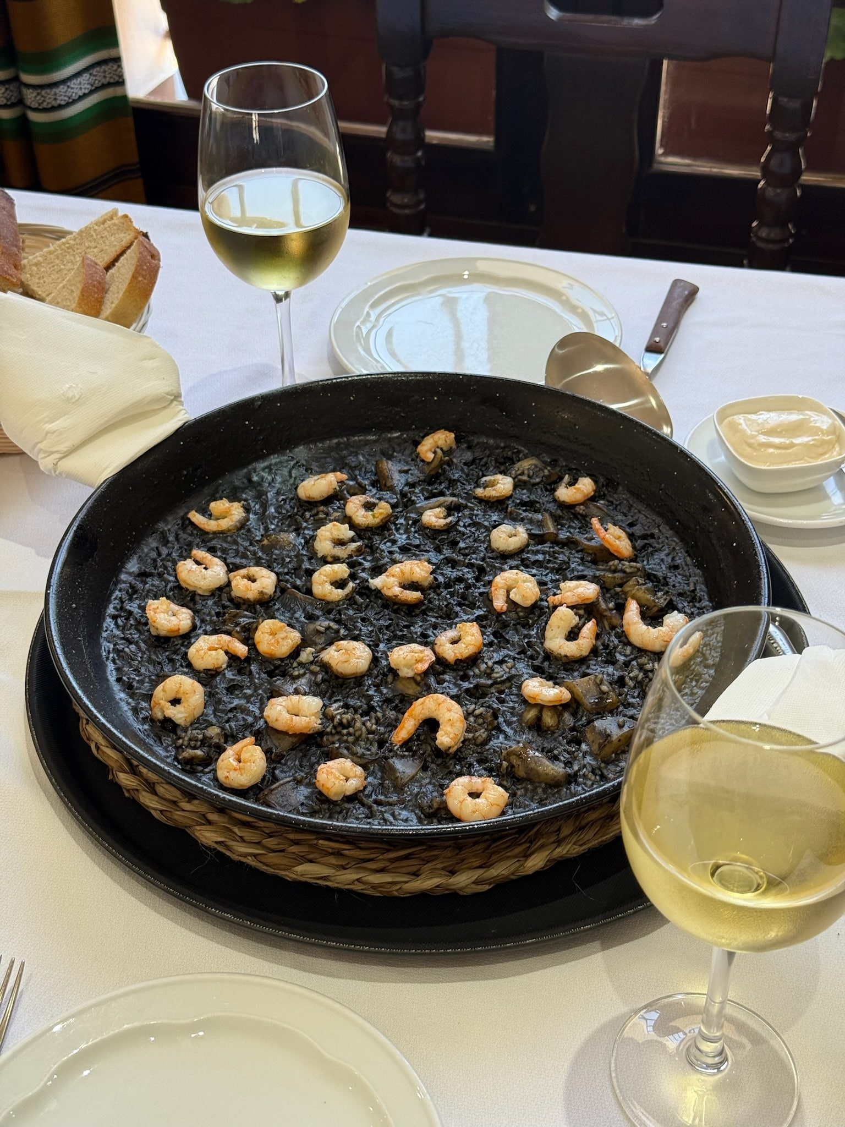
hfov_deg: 30.3
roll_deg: -0.4
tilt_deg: -40.0
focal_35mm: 48
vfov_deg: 39.7
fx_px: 1562
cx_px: 422
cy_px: 564
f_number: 1.78
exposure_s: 1/98
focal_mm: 6.76
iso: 100
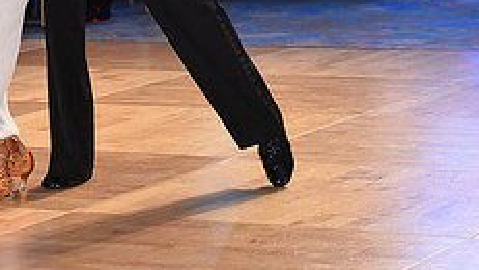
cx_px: -12
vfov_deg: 5.9
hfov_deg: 10.4
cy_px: -124
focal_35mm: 205
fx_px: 2604
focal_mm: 78
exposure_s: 1/250
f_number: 4.5
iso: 2000
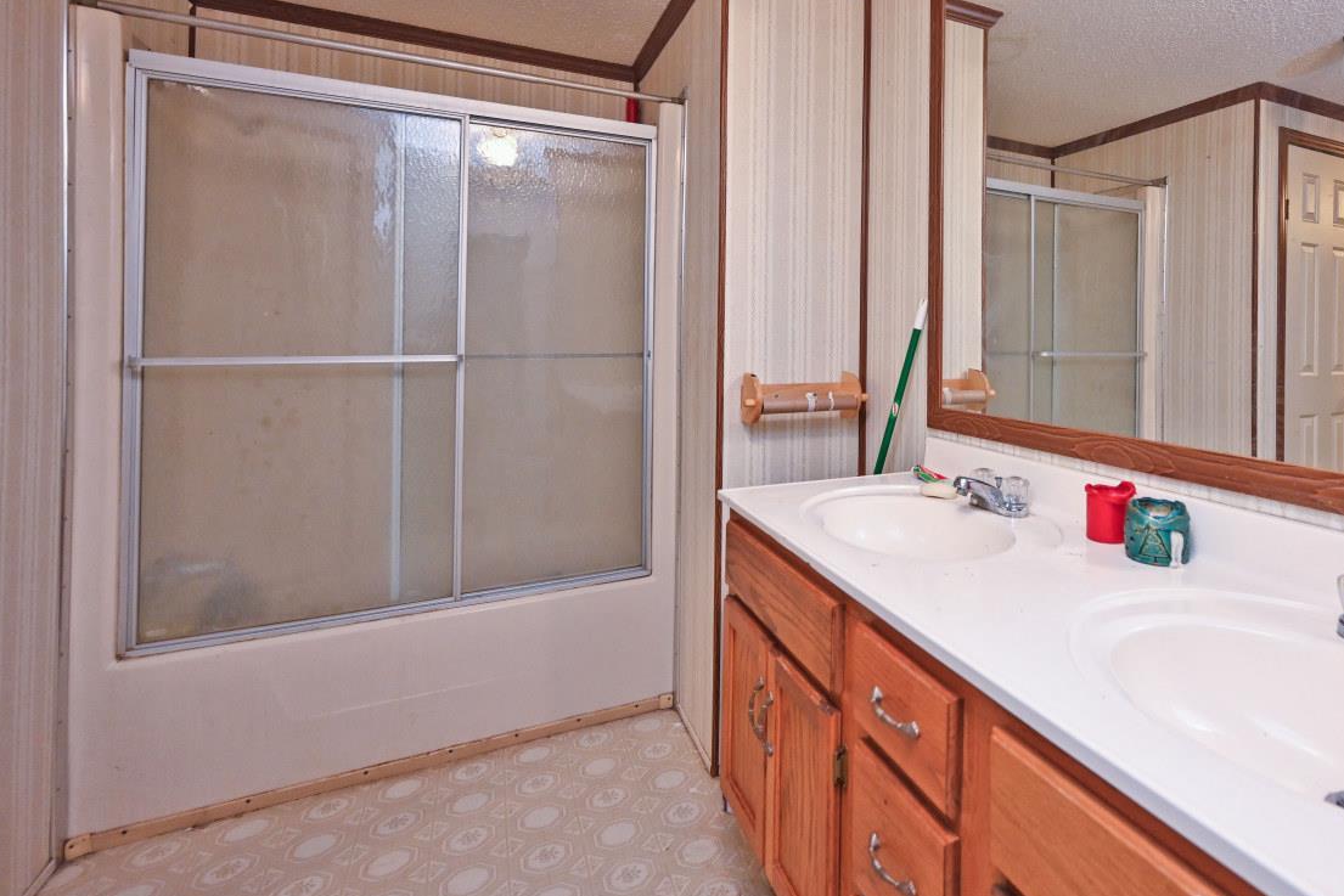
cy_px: 326
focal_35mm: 19
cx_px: 902
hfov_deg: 83.7
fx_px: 709
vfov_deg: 63.5
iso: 1100
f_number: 4
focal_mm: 14
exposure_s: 1/60
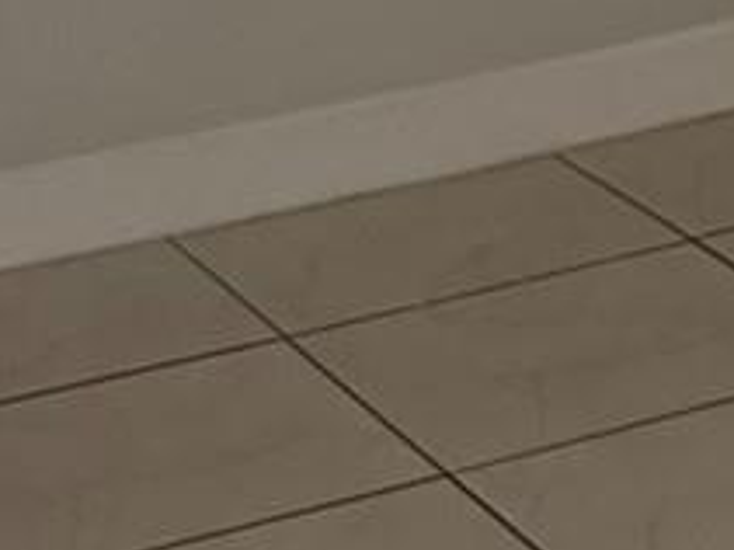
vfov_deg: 7.6
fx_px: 3857
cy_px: -759
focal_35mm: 182
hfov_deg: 9.9
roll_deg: +0.5
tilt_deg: -6.8
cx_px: 1607
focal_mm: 6.76
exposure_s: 1/60
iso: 400
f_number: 1.78
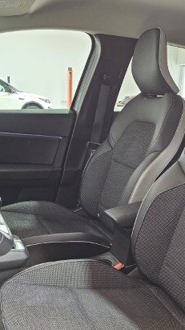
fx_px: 340
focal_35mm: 39
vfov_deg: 50.5
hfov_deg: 30.1
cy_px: 226
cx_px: 131
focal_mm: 6.3
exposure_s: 1/100
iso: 640
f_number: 1.7
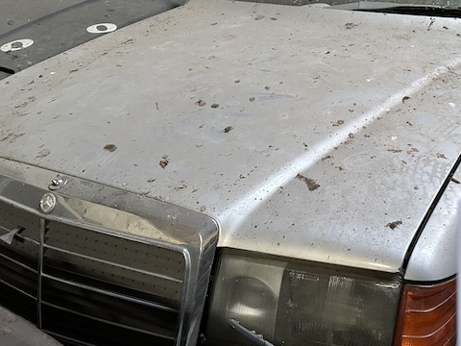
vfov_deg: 35.8
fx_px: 533
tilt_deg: -24.2
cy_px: 140
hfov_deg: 45.3
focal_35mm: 40
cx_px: 340
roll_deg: +1.5
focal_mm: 6.86
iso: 500
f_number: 1.78
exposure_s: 1/60
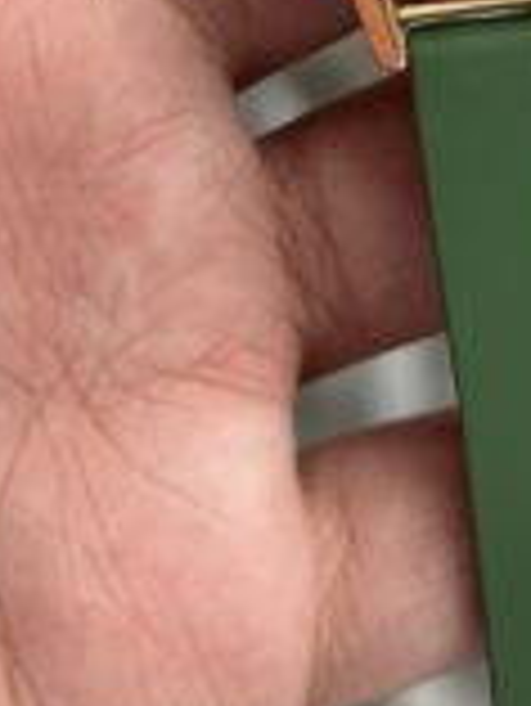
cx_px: 544
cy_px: -67
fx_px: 2492
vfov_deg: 15.7
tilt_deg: -62.1
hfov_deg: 12.0
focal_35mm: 122
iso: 50
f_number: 1.78
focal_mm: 6.86
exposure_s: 1/131
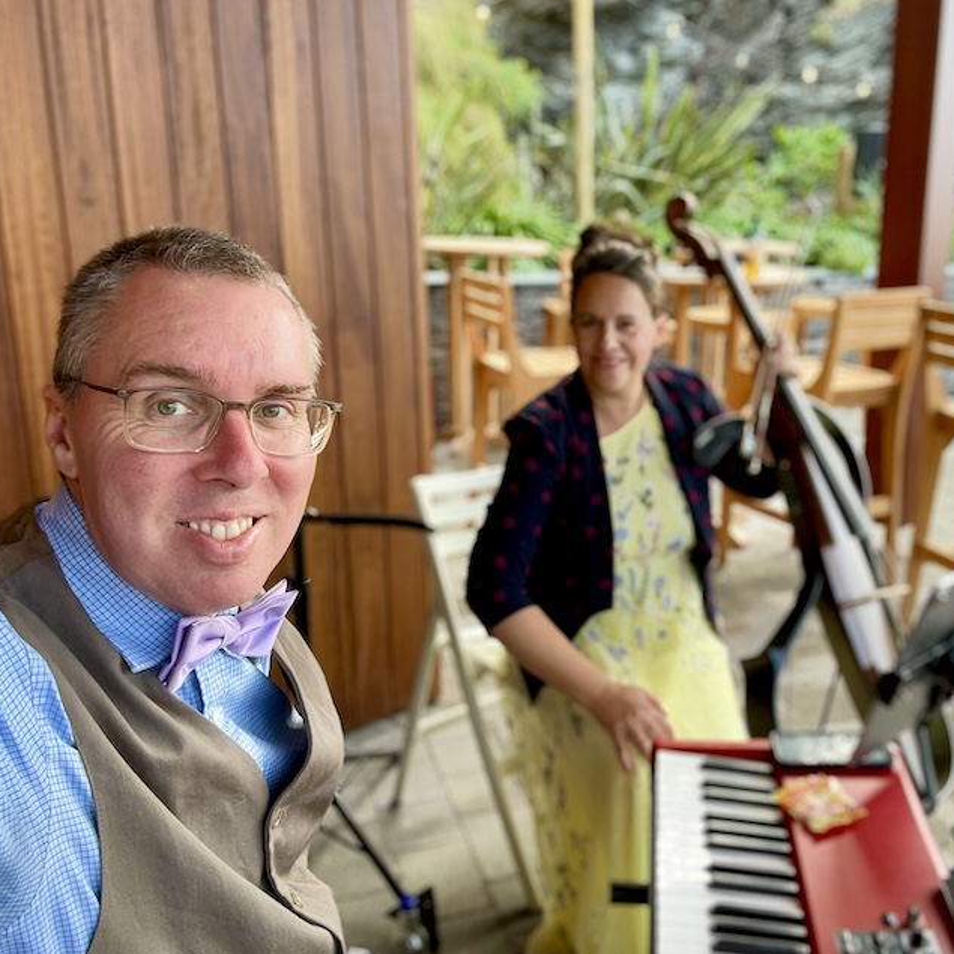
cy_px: 419
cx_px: 620
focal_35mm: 32
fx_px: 998
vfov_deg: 51.0
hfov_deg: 50.4
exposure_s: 1/122
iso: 40
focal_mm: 2.69
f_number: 1.9
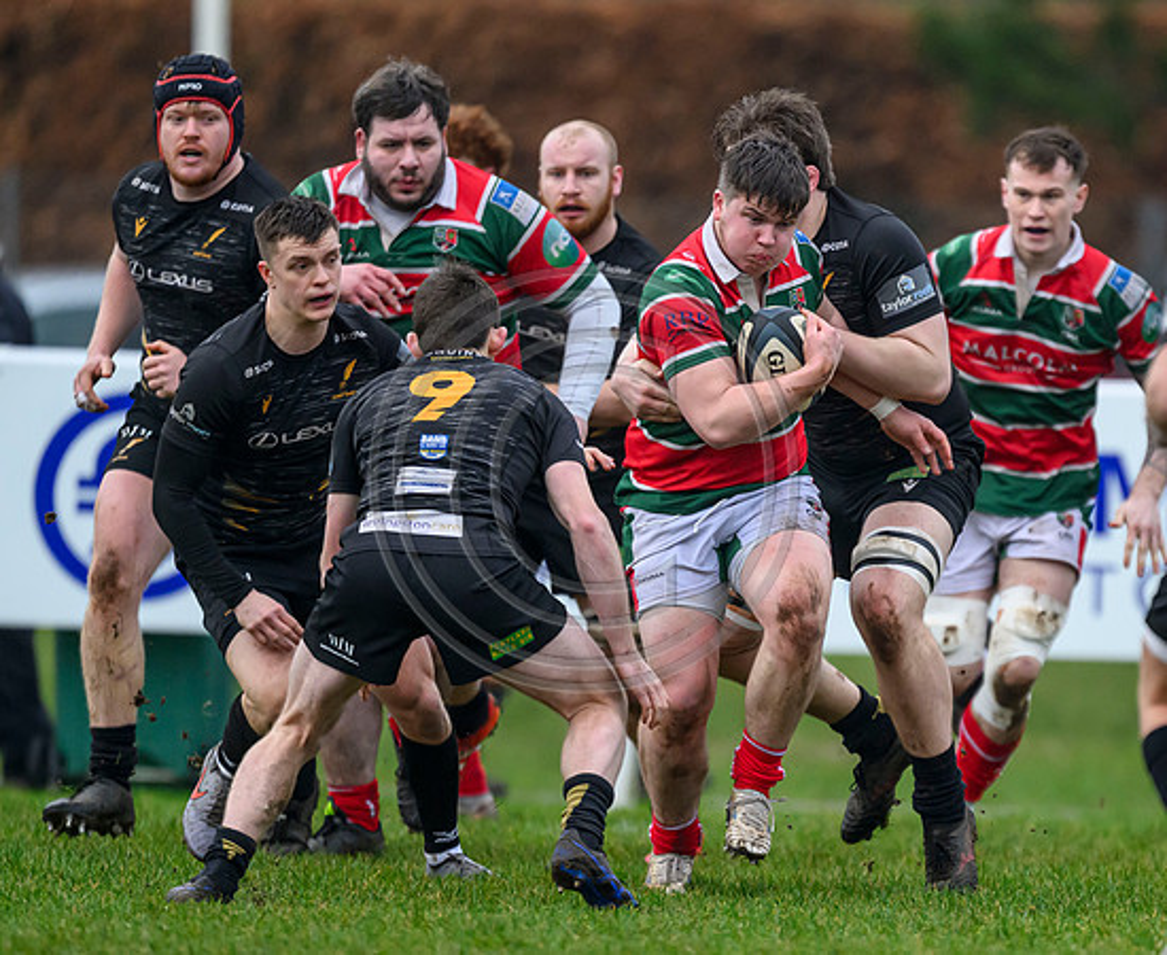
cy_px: 602
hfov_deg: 2.2
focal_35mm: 867
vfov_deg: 1.8
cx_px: 822
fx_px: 30195
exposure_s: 1/1600
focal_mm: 560
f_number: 4
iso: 2500
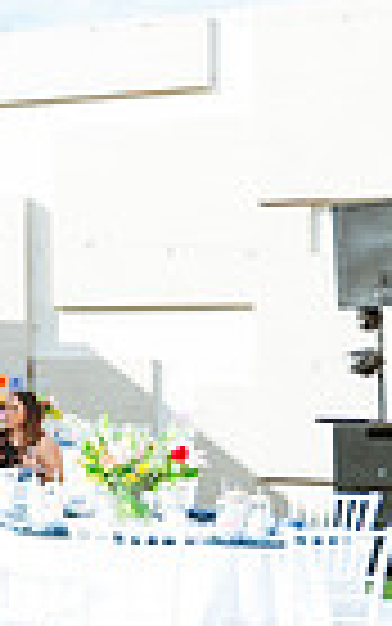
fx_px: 1742
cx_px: -874
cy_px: 327
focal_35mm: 102
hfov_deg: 9.4
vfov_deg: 20.4
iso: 100
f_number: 2.8
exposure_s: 1/800
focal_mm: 24
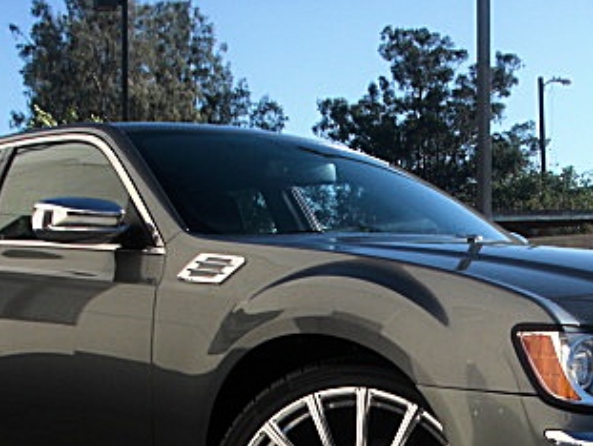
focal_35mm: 74
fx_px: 1269
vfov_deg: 19.5
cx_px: 360
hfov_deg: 26.2
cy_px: 419
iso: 50
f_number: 2.8
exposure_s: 1/640
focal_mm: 6.3
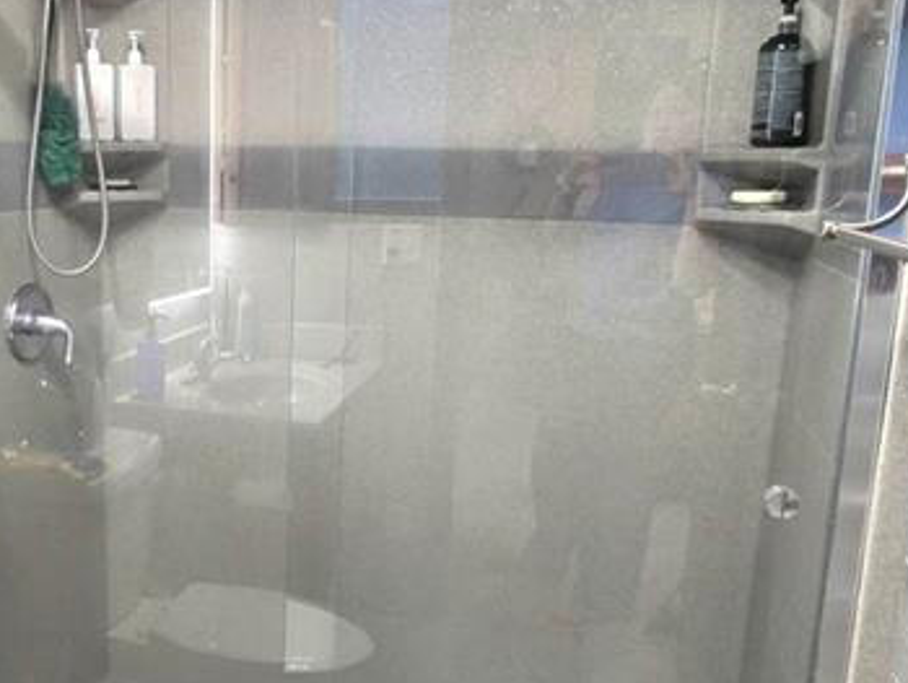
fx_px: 997
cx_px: 157
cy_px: 403
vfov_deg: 37.6
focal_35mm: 38
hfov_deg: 45.9
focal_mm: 2.2
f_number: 1.9
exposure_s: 1/60.2
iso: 320
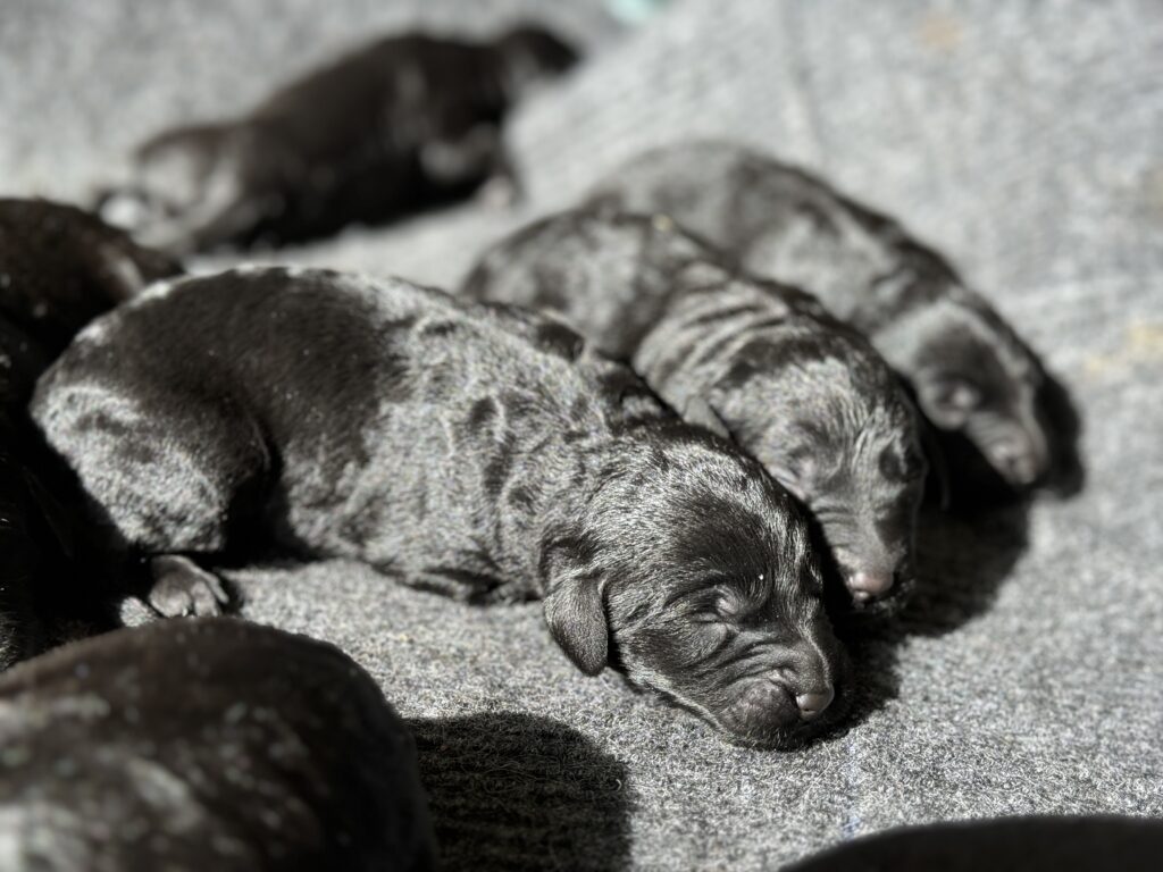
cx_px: 582
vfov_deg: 30.3
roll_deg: -2.9
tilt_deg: -23.4
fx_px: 1613
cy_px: 436
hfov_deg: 39.7
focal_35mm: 48
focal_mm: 6.76
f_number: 1.78
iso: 64
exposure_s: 1/412
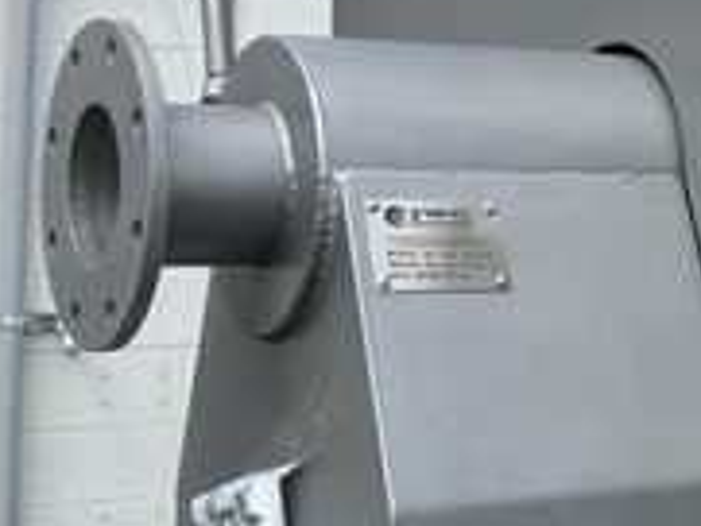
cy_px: 112
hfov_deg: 15.8
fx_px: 2148
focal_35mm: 106
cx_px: 1263
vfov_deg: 13.9
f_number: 1.78
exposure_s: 1/2703
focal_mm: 6.76
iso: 80
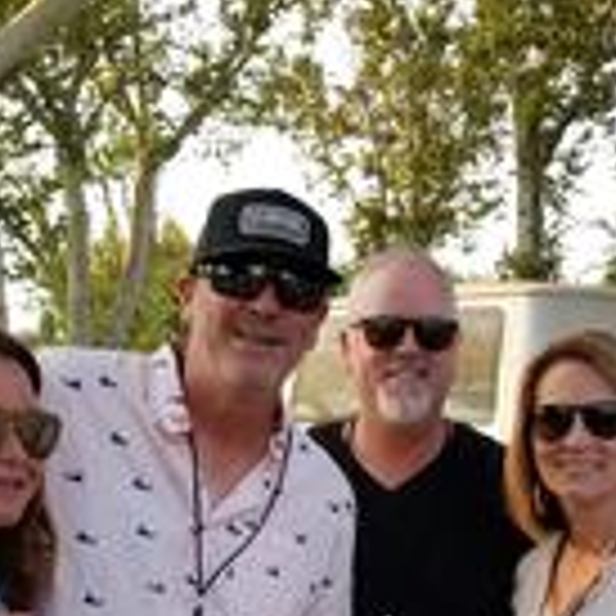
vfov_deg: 24.2
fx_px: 1349
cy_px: 665
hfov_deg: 25.7
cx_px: 369
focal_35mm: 67
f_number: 1.7
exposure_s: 1/558
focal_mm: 4.25
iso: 50
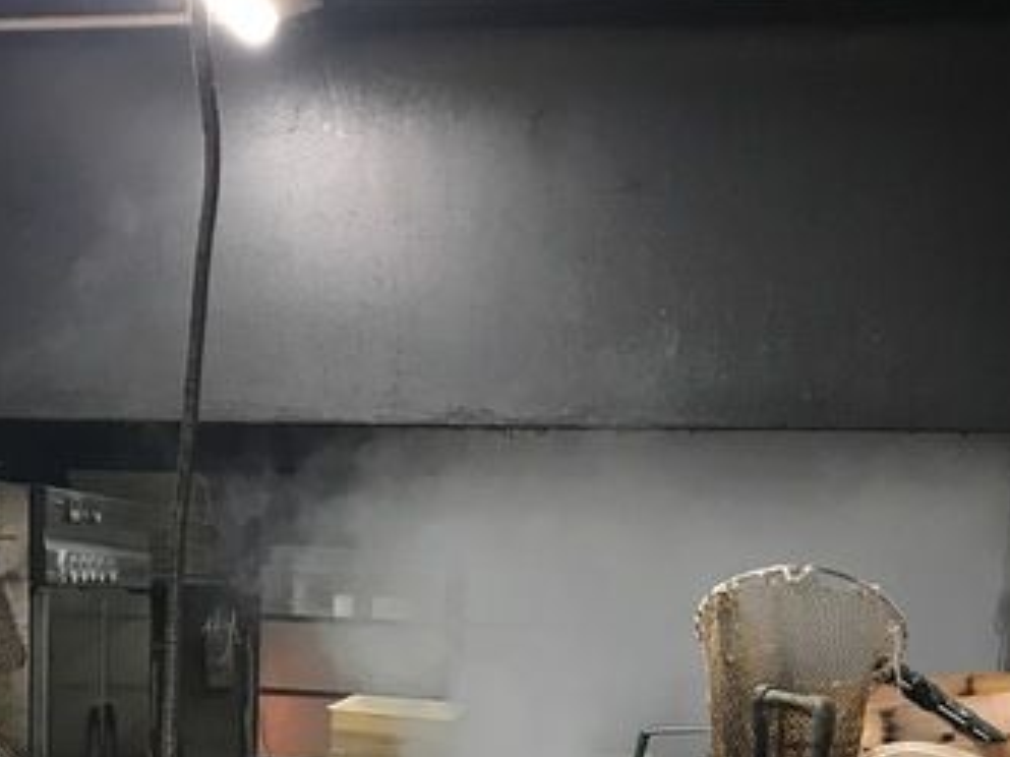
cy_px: 871
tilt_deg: -6.6
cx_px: 395
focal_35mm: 69
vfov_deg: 20.2
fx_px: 2013
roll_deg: -1.5
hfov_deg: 28.1
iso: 64
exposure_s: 1/15
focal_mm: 3.99
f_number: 1.8
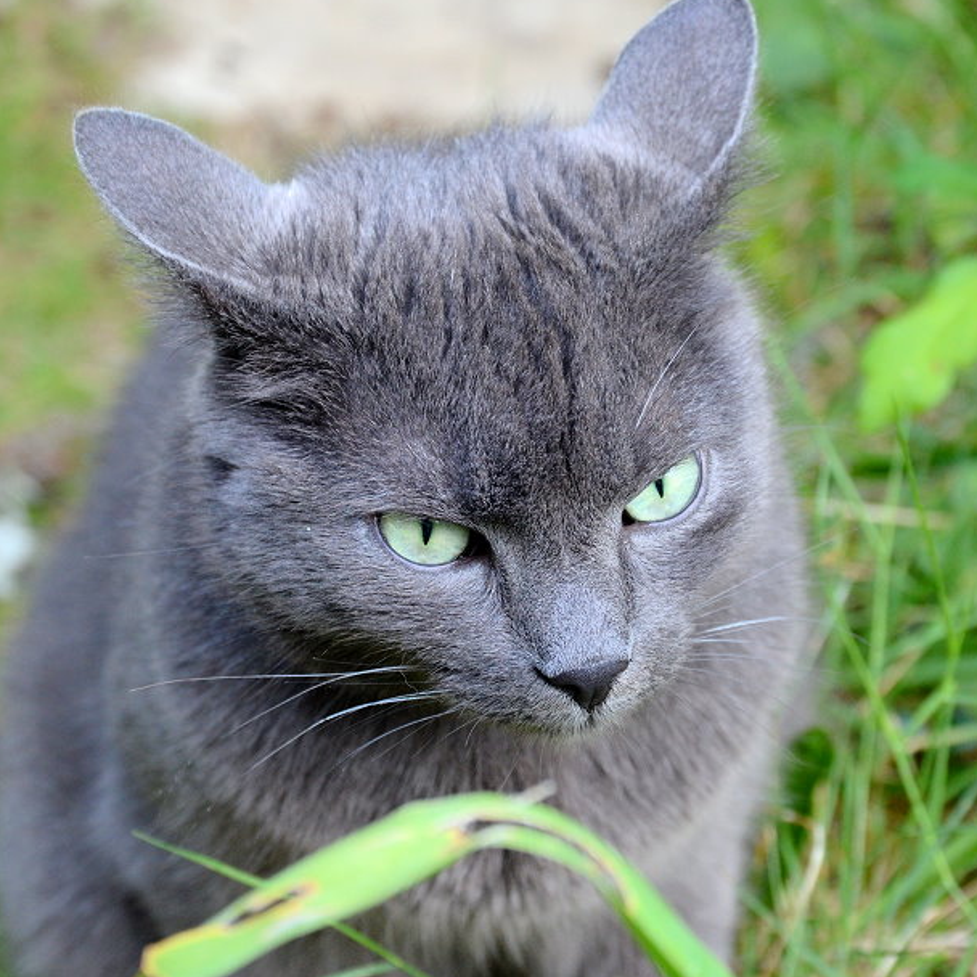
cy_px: 509
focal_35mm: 150
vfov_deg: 11.6
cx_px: 562
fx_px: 4790
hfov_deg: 11.6
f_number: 5
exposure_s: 1/160
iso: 800
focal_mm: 70
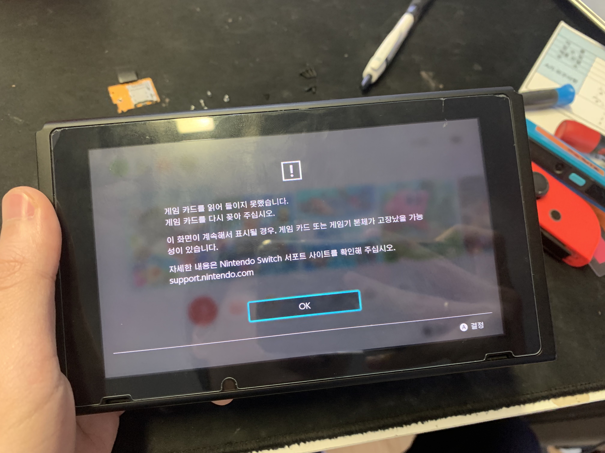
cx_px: 302
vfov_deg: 53.1
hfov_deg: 67.3
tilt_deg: -61.6
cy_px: 226
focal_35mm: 26
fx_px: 454
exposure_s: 1/40
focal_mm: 4.25
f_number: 1.8
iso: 320
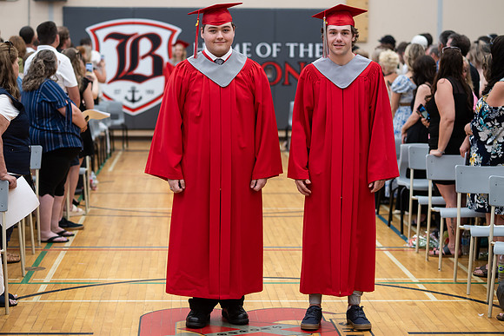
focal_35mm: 90
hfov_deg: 22.6
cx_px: 238
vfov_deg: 15.2
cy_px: 164
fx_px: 1258
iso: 1000
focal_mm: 85
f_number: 2.8
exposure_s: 1/200
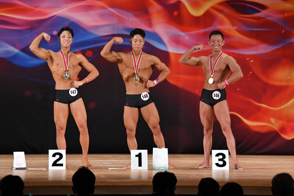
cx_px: 147
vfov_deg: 6.8
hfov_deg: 10.2
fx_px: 1649
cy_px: 98
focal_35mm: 202
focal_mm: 135
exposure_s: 1/400
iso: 3200
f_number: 5.6
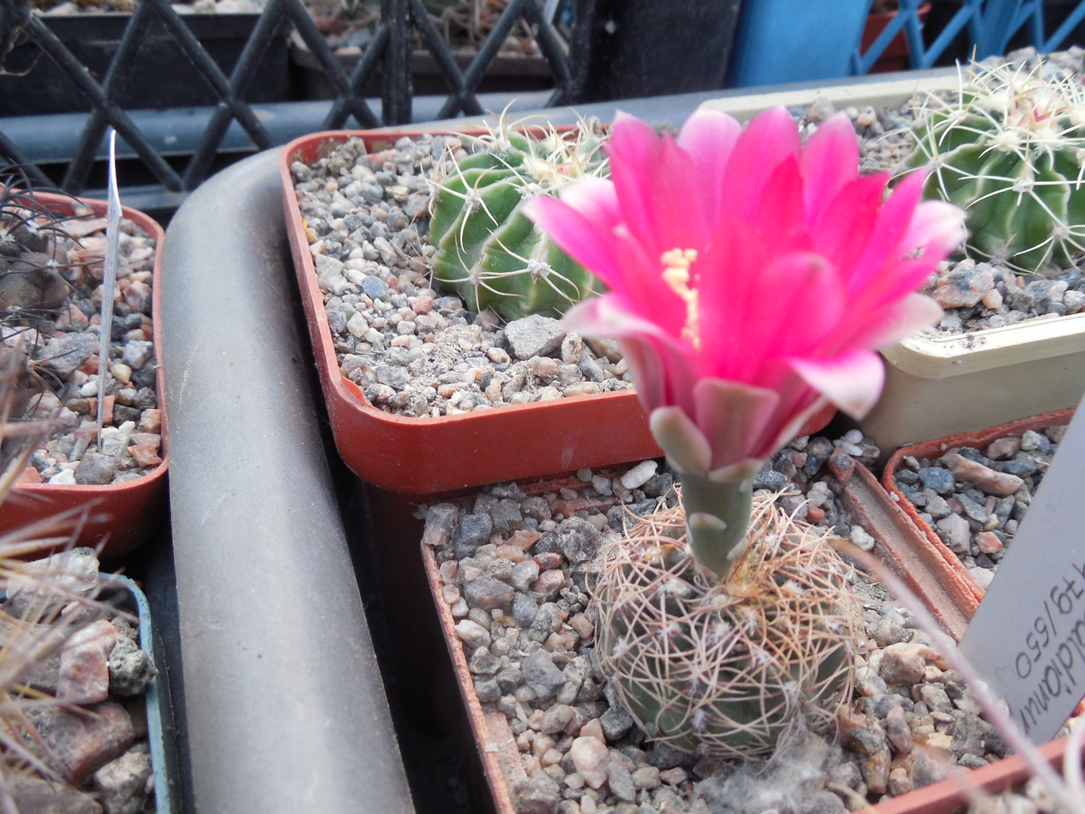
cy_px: 407
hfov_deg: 58.4
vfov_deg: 45.4
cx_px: 542
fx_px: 972
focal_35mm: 31
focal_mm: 5.6
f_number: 3.6
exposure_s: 1/50
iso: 125
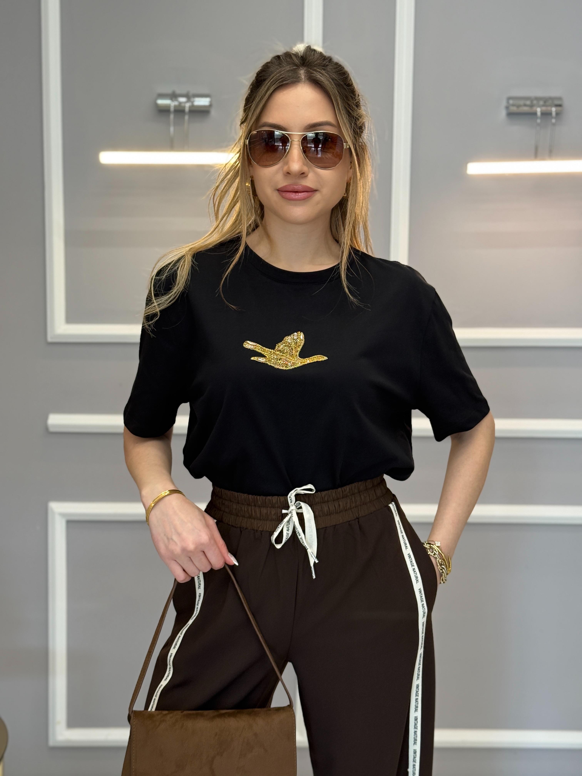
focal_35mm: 48
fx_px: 1076
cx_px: 291
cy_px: 388
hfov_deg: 30.3
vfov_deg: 39.7
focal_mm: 6.76
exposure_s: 1/100
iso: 125
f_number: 1.78
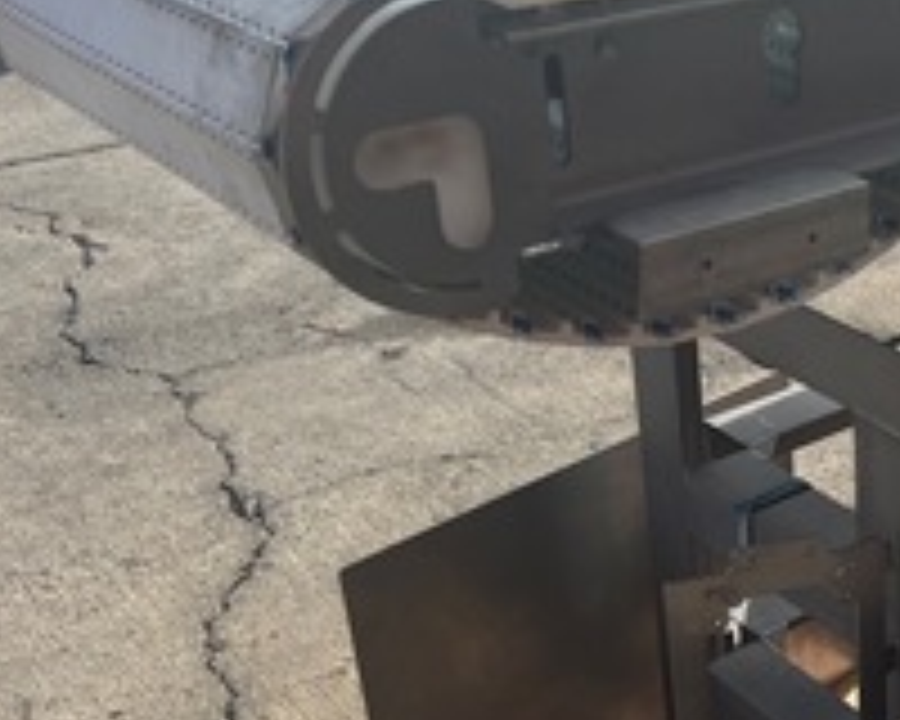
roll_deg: -0.4
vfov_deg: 25.0
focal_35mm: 61
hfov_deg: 28.6
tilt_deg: -28.8
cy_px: 405
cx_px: 945
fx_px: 1625
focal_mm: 5.7
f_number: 1.5
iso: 50
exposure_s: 1/3831
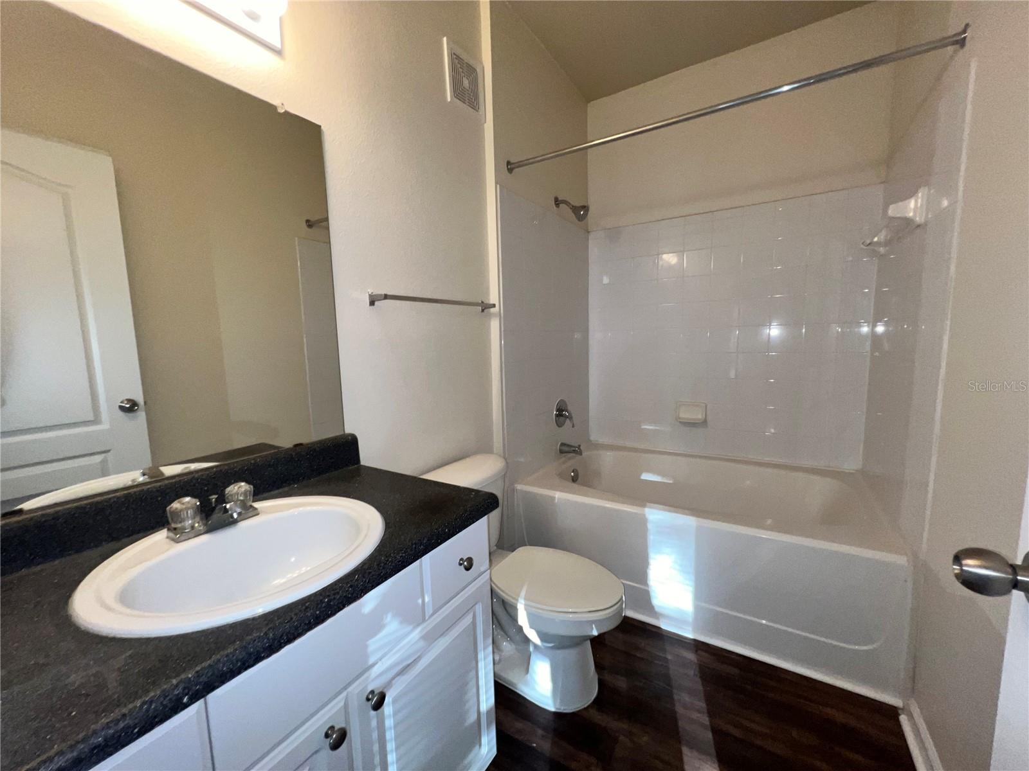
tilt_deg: -6.4
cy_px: 386
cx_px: 514
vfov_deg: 89.9
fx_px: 386
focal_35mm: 13
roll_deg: +1.3
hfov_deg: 106.2
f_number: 1.8
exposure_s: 1/60
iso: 64
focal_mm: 1.57
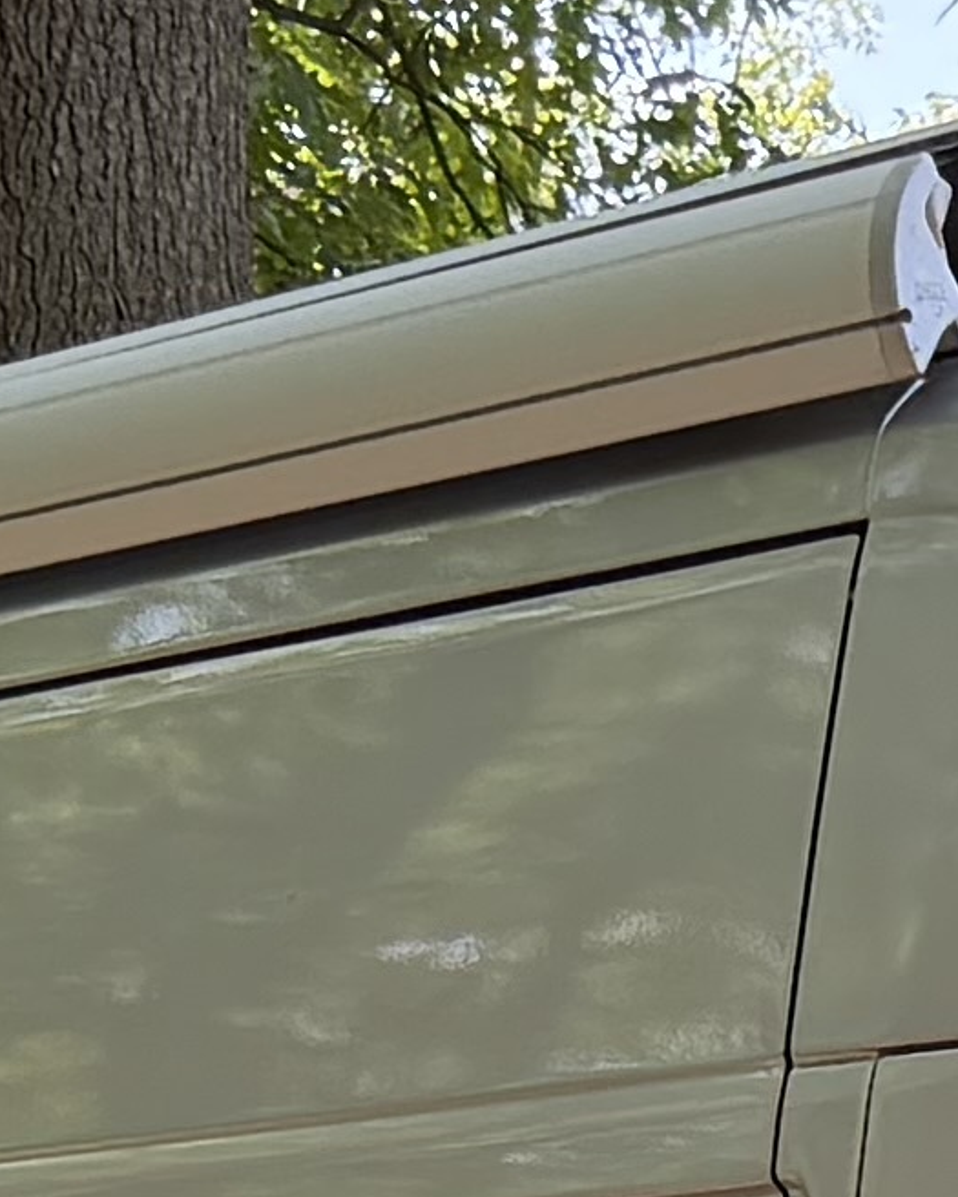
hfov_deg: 7.4
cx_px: 1732
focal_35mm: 204
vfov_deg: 8.8
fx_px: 7228
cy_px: 2549
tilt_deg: -1.9
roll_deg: -0.8
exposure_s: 1/430
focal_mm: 6.76
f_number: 1.78
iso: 100
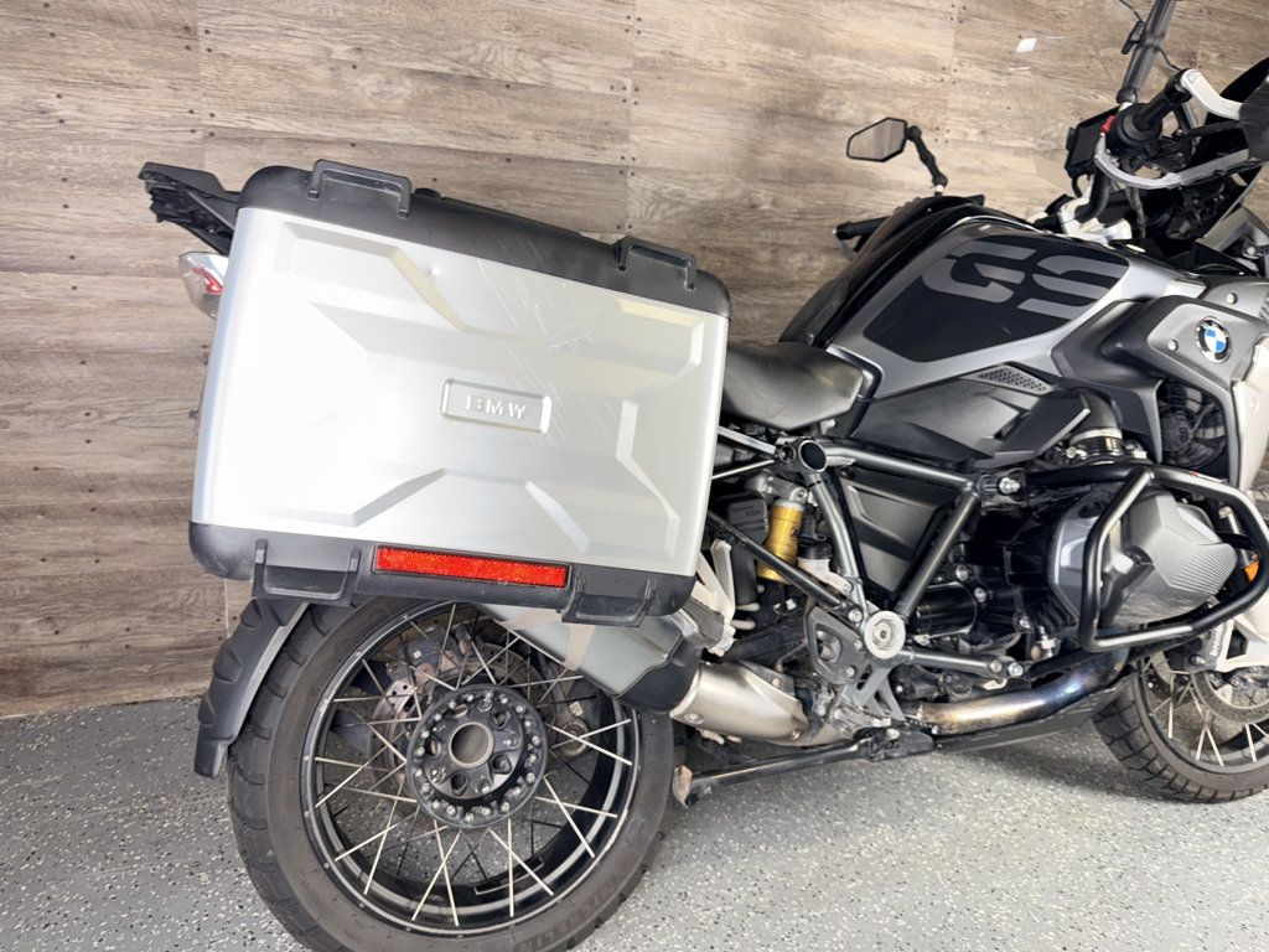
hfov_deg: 71.6
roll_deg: -2.9
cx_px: 634
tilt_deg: -9.8
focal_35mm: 24
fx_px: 880
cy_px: 476
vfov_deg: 56.8
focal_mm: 6.76
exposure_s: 1/19
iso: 50
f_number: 1.78
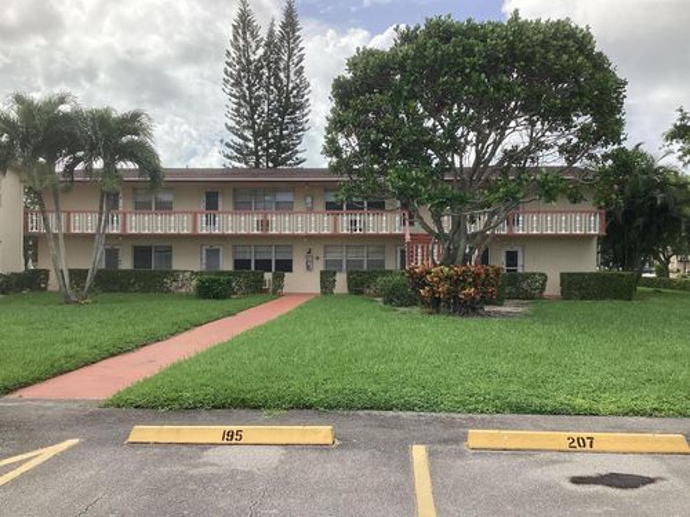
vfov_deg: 45.4
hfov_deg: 58.4
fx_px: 618
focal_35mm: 31
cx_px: 345
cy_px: 258
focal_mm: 3.3
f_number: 2.4
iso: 25
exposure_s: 1/1087
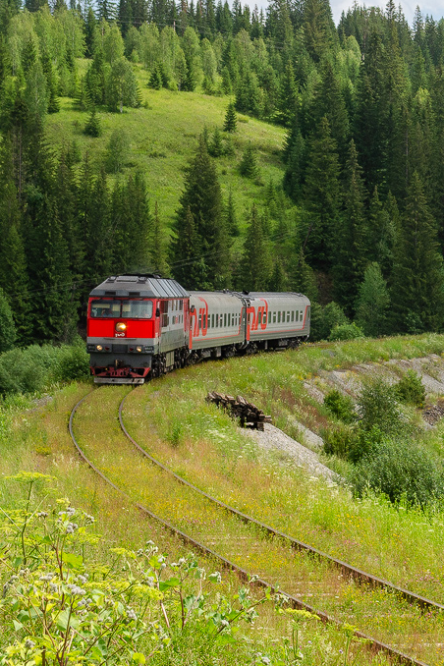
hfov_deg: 12.9
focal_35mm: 106
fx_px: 1961
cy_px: 179
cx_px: 363
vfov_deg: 19.2
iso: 200
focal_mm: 32
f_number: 7.1
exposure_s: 1/500
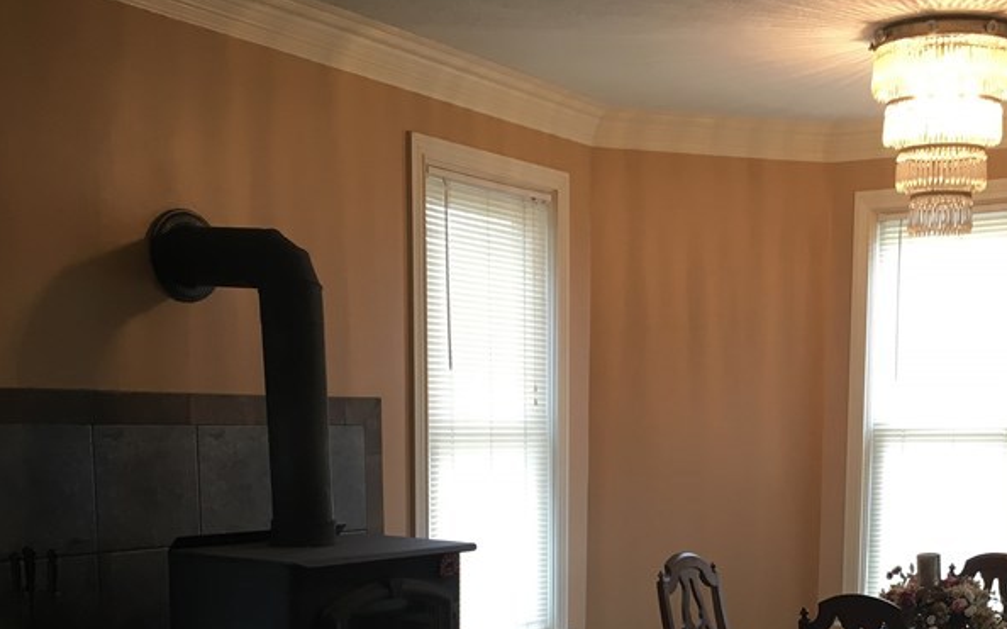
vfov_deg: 23.5
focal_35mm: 53
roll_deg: -0.8
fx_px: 1454
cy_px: 619
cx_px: 727
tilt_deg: -6.4
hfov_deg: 37.5
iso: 64
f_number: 2.2
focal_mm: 4.15
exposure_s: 1/30
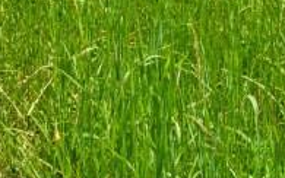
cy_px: -360
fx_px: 855
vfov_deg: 9.4
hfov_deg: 17.3
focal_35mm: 110
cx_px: 412
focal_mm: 14
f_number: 7.1
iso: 100
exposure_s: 1/400
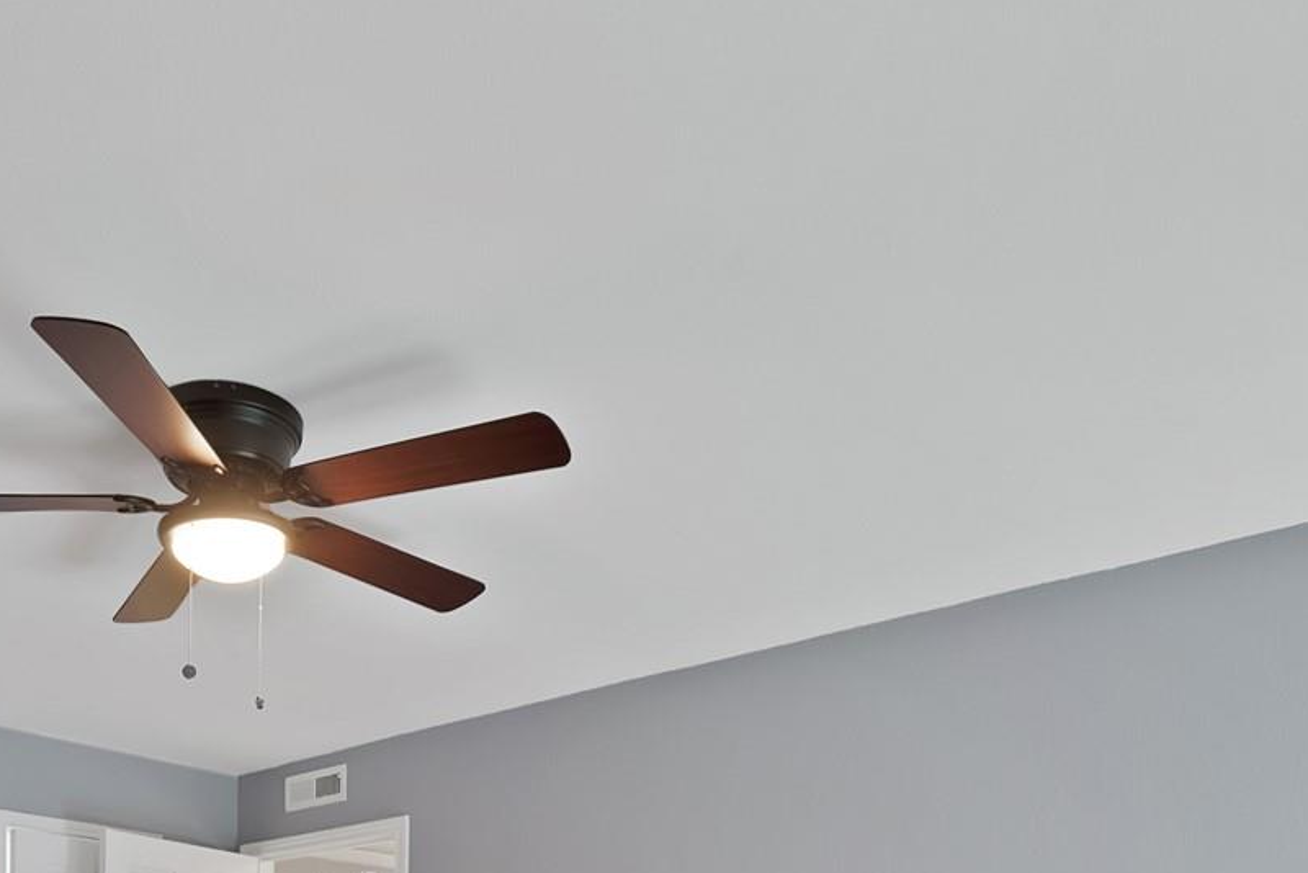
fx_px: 1090
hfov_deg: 59.7
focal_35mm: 30
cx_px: 387
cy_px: 1033
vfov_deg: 35.1
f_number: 9
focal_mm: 12
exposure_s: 1
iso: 640
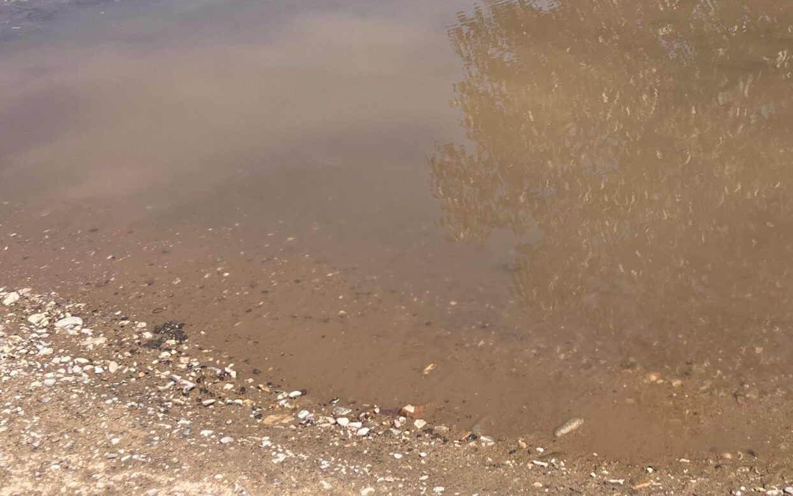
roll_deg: +5.5
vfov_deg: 22.3
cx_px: 624
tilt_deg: -21.3
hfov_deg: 34.7
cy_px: 63
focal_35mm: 57
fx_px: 1232
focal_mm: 5.1
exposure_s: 1/2632
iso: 50
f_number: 1.6
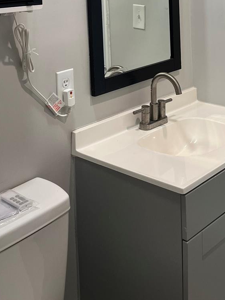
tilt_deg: -2.5
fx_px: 460
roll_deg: +2.3
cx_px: 109
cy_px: -4
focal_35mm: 53
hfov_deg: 27.5
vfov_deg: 33.0
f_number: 1.6
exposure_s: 1/120
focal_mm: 5.1
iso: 100
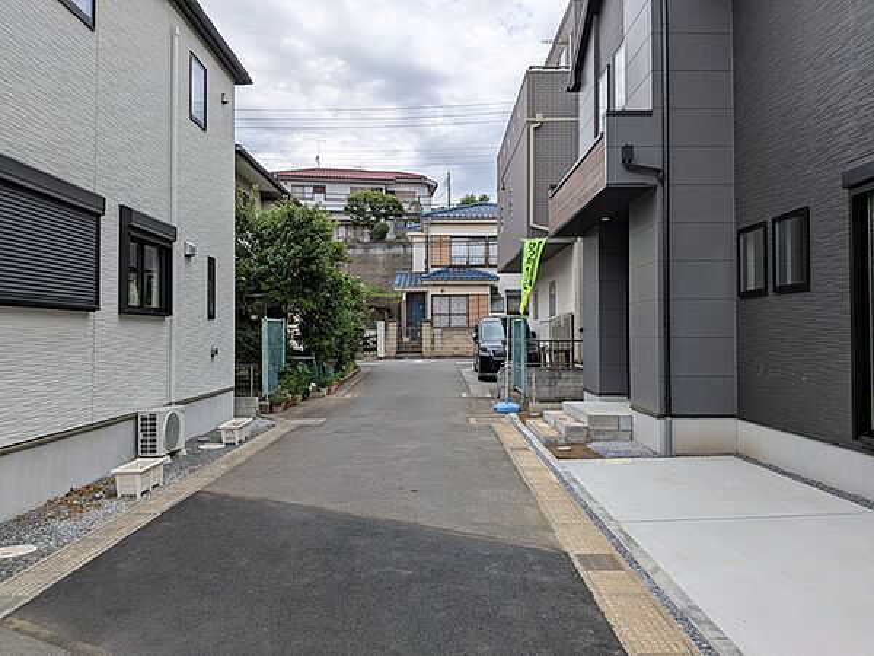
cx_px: 437
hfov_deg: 71.6
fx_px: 606
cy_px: 328
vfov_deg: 56.8
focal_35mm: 24
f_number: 1.7
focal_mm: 4.53
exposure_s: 1/1613
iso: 29
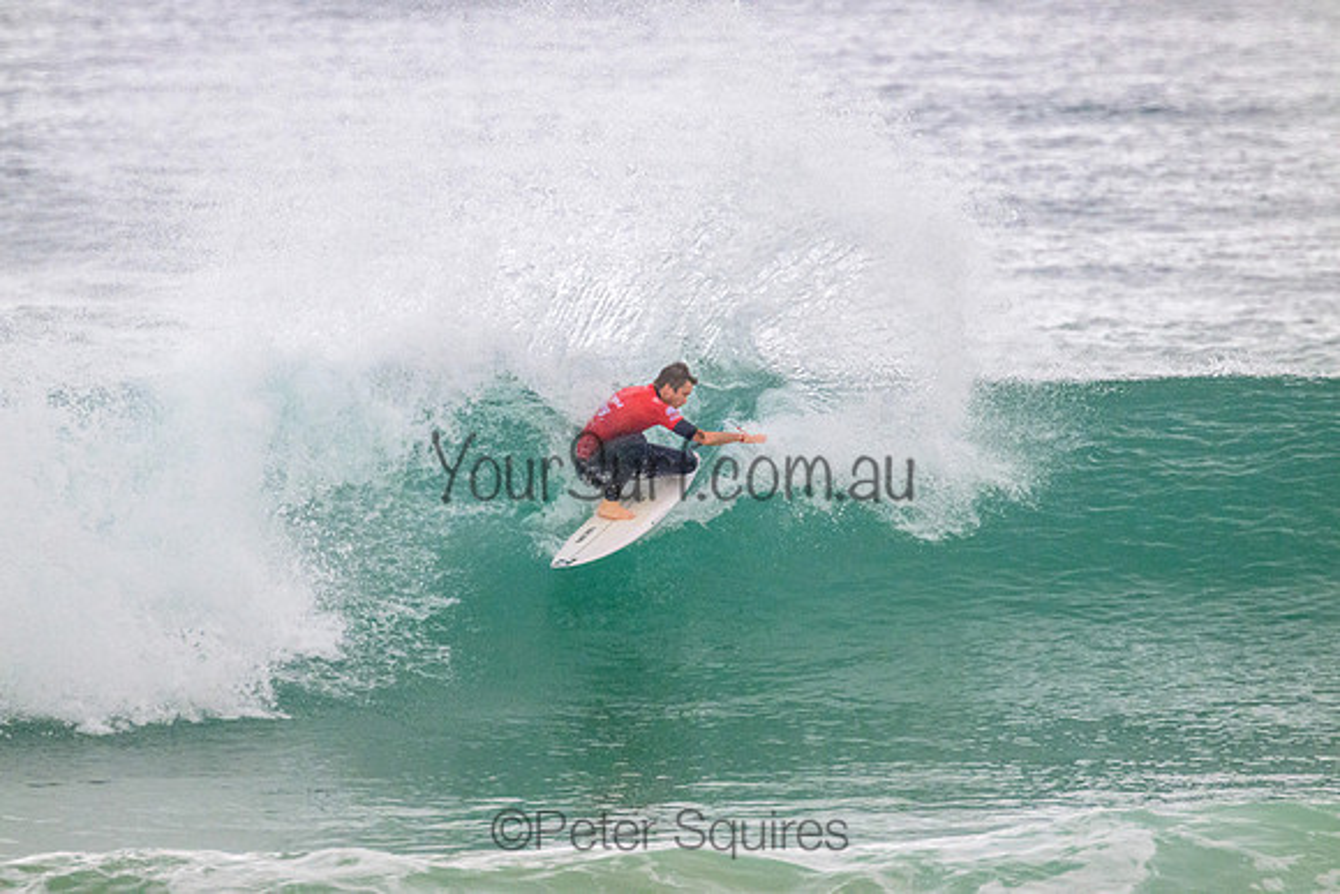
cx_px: 670
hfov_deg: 2.6
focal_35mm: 800
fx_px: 29783
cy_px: 447
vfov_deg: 1.7
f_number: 11
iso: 5000
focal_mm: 800
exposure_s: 1/2000
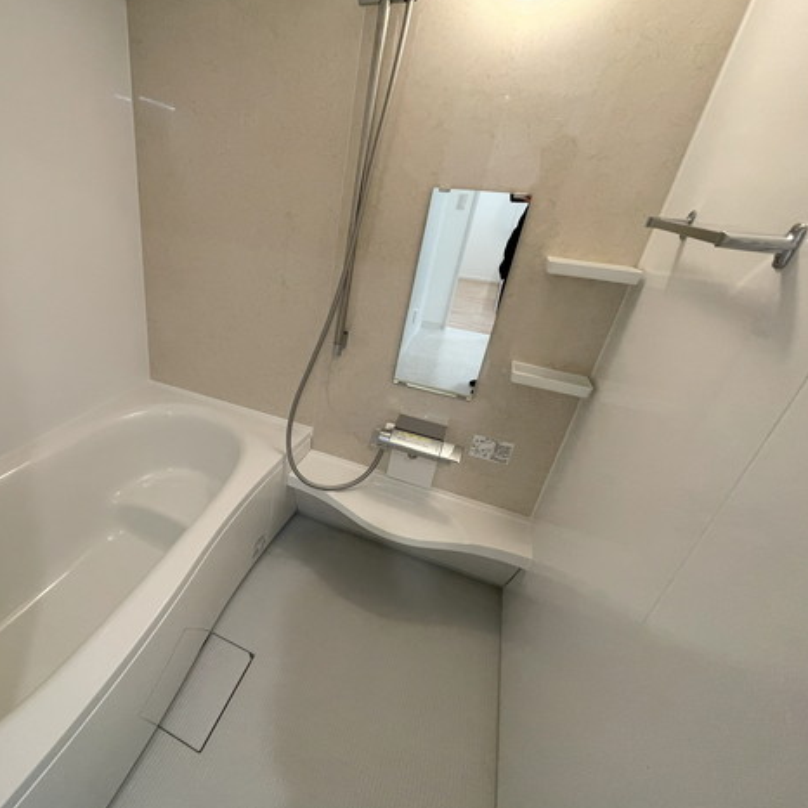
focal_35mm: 17
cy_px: 404
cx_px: 272
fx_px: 449
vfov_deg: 84.0
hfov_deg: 81.3
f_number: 2.4
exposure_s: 1/60
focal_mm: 1.55
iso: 200
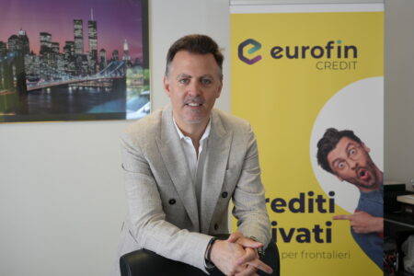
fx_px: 563
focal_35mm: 49
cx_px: 207
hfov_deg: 40.3
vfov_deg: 27.5
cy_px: 138
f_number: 5.6
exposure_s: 1/160
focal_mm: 49
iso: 800
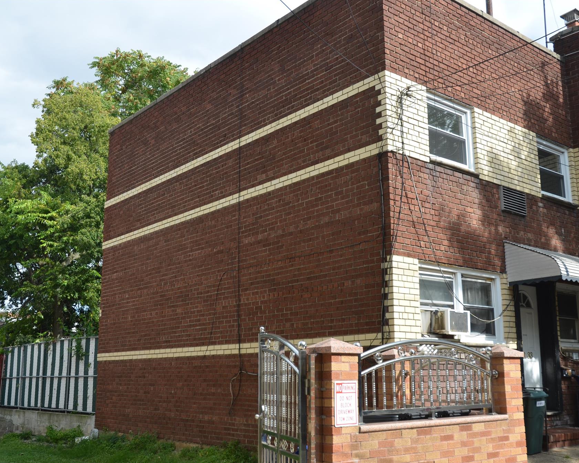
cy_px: 232
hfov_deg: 44.8
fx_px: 703
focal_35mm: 41
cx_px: 303
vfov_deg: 36.5
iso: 180
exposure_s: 1/250
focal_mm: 24
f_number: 8
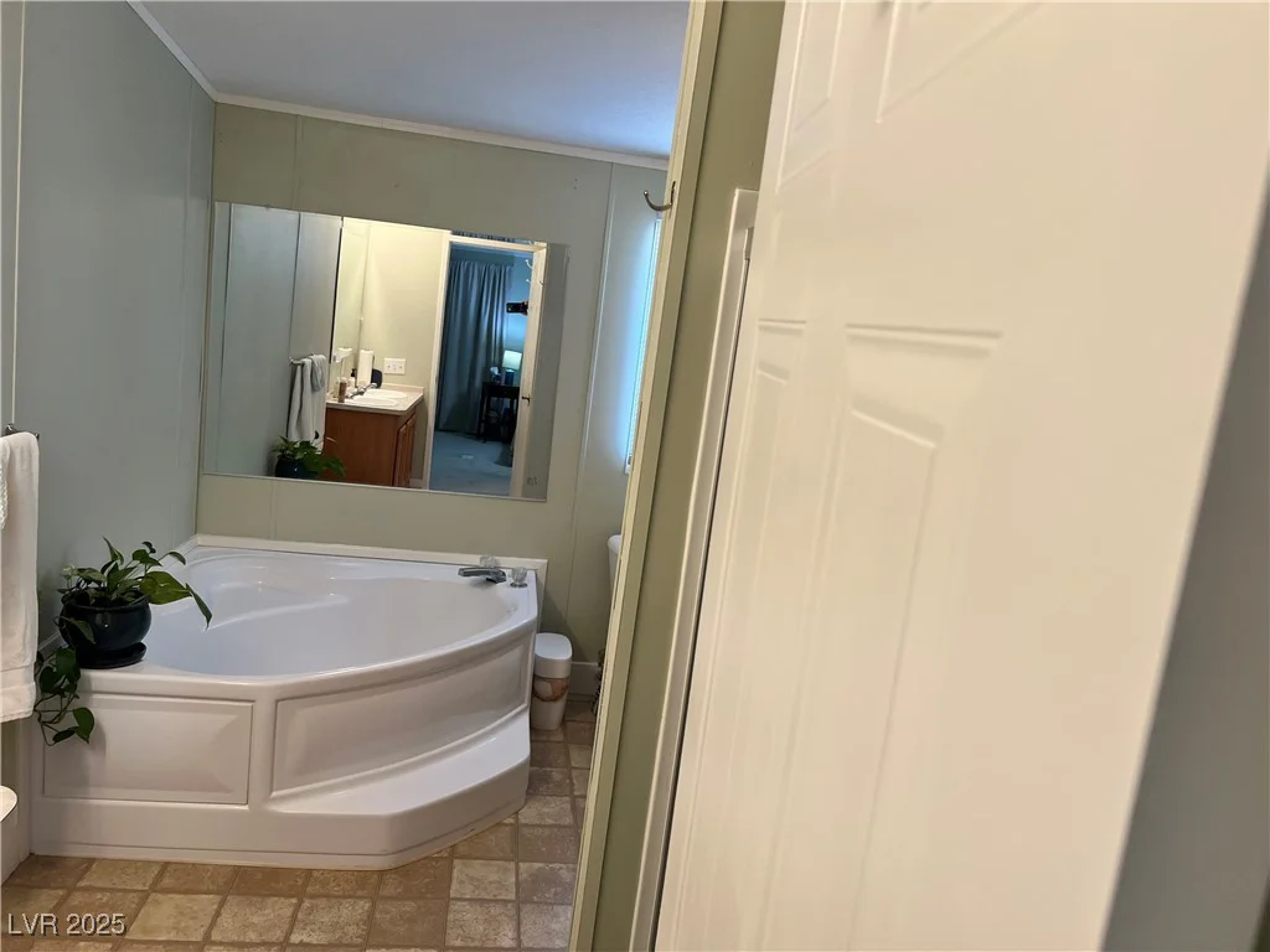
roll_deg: -7.4
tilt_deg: -10.4
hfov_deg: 67.3
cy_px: 476
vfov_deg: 53.1
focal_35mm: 26
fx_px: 954
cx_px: 635
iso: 125
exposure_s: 1/120
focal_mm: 5.7
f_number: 1.5
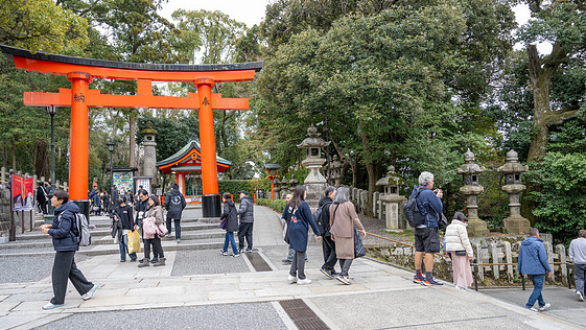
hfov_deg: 71.9
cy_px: 173
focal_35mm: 26
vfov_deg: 44.4
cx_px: 287
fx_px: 404
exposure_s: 1/500
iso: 640
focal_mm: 24
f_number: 4
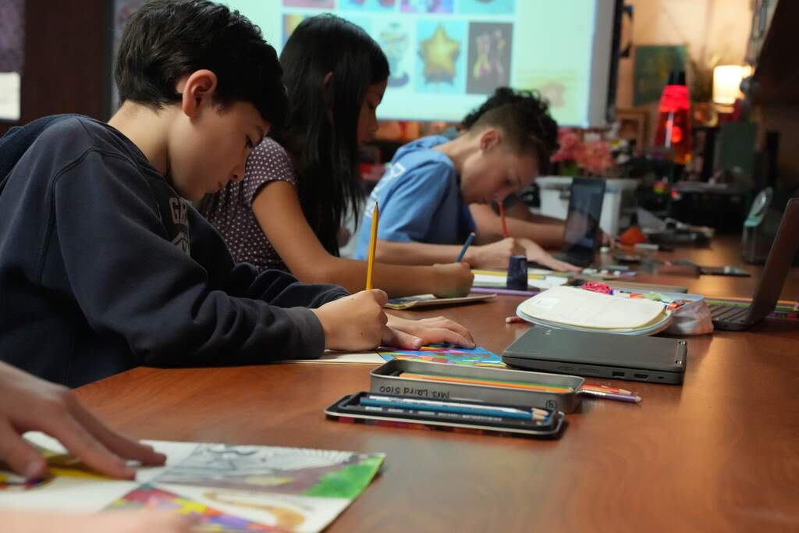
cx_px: 400
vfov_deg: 19.5
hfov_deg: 28.8
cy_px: 266
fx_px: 1554
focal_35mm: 70
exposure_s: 1/250
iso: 16000
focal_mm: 70
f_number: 7.1
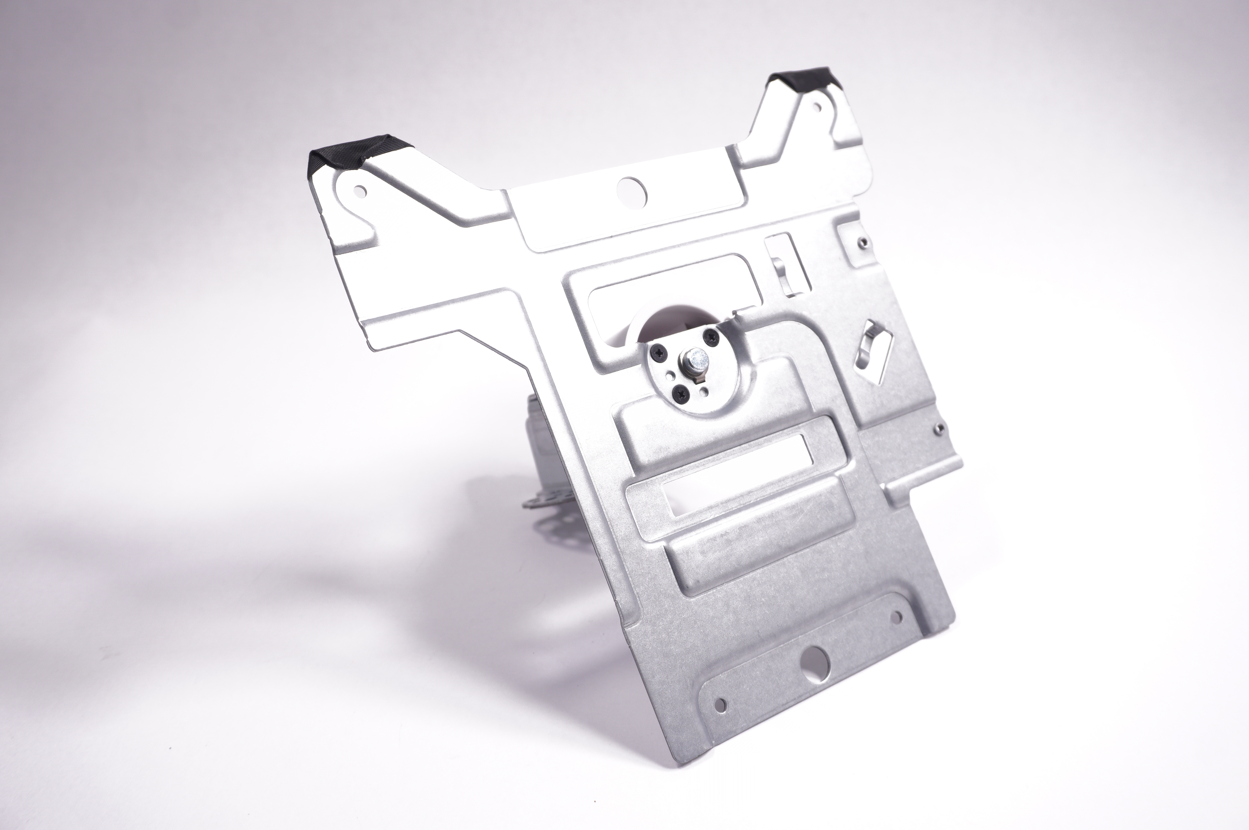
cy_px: 415
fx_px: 1248
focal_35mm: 36
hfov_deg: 53.2
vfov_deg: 36.8
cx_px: 624
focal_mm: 24
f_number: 5.6
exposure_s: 1/100
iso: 320
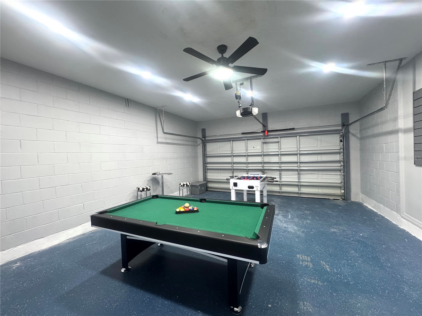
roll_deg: +1.9
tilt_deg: -1.6
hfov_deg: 102.1
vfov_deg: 85.7
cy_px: 158
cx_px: 211
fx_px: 171
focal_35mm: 14
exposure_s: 1/60
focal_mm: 2.22
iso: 320
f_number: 2.2
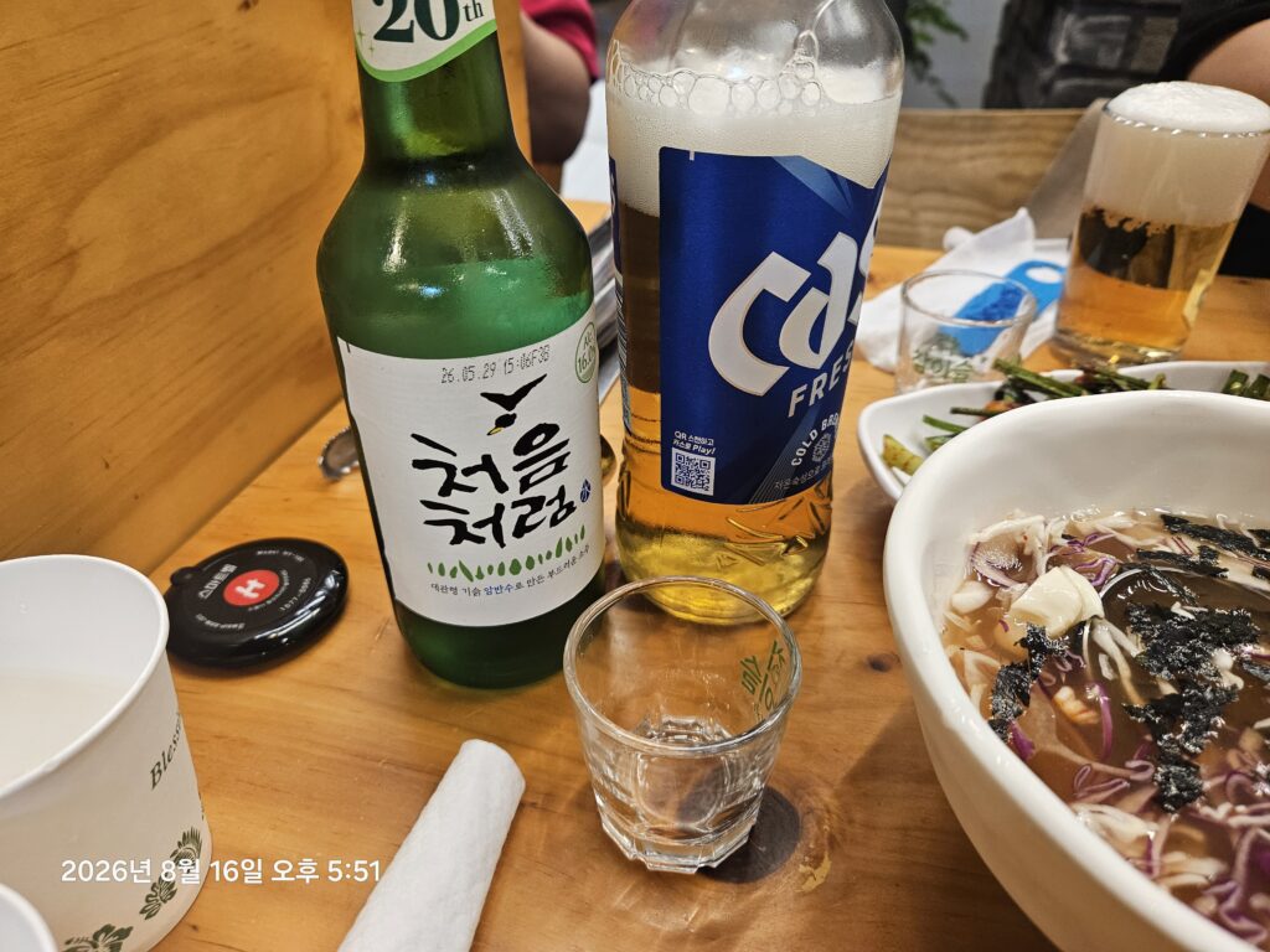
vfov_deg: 58.9
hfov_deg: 73.9
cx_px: 635
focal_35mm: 23
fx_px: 844
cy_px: 476
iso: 400
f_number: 1.8
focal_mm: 5.4
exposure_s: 1/120
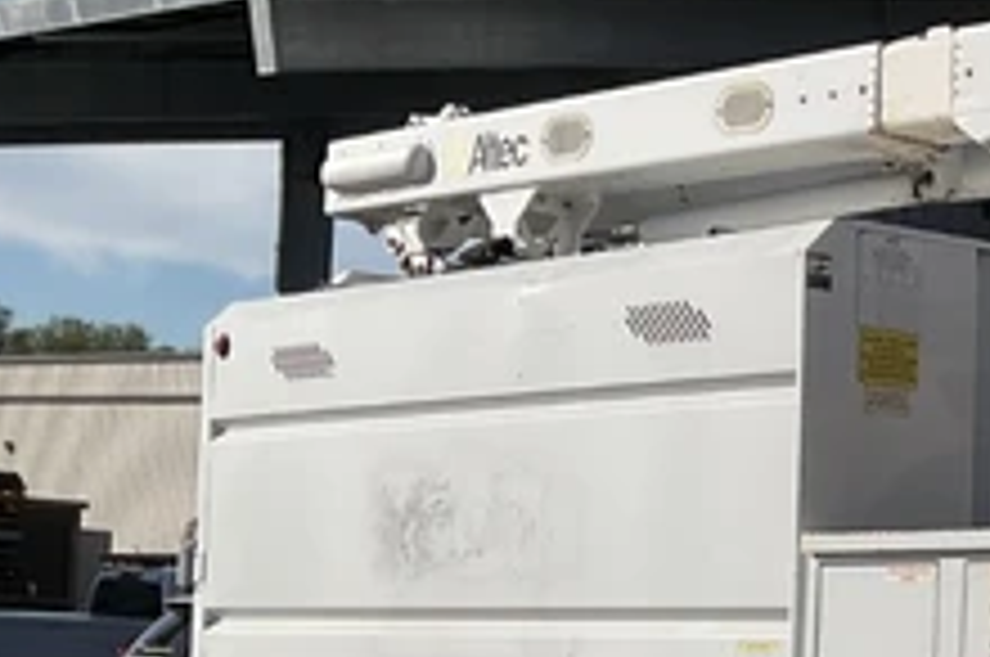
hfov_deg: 17.4
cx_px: 1580
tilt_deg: +0.6
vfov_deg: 13.2
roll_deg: -4.4
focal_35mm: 103
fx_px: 2828
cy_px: 569
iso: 16
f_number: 1.8
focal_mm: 3
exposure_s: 1/3322
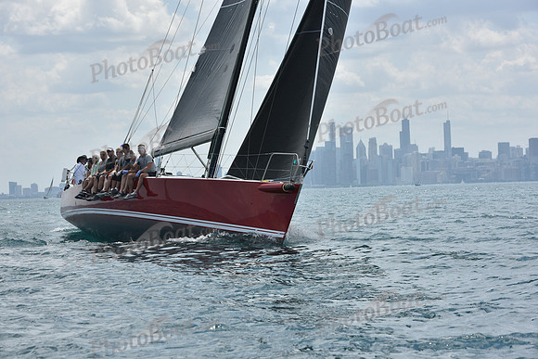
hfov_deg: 20.4
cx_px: 269
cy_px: 180
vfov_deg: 13.7
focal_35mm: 100
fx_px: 1495
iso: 250
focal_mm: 100
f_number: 8
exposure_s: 1/1250
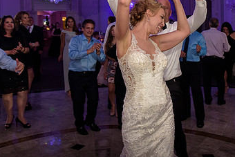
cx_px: 144
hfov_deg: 47.1
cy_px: 27
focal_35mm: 41
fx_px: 268
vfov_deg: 31.7
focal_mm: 24
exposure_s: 1/125
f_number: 3.2
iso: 1600
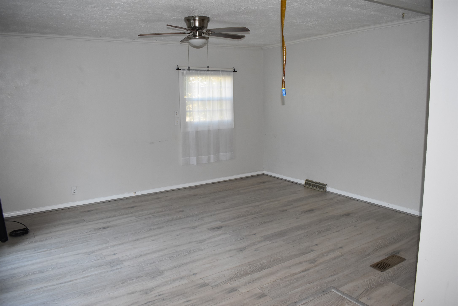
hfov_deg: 67.4
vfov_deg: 47.9
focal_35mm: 27
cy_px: 153
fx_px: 343
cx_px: 229
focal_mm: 18
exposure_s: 1/100
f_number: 5
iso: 800
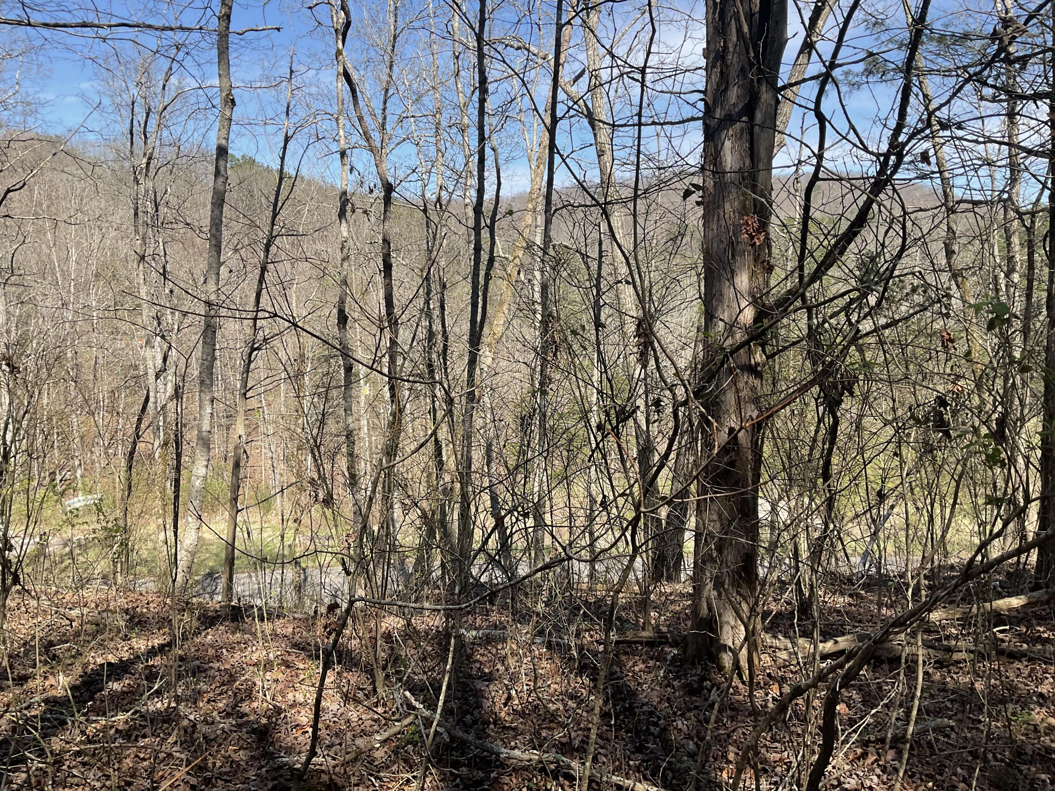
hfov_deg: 61.7
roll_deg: +1.3
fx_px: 884
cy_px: 396
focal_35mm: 29
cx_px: 528
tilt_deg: -7.3
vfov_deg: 48.2
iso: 16
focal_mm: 3
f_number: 1.8
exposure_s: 1/912
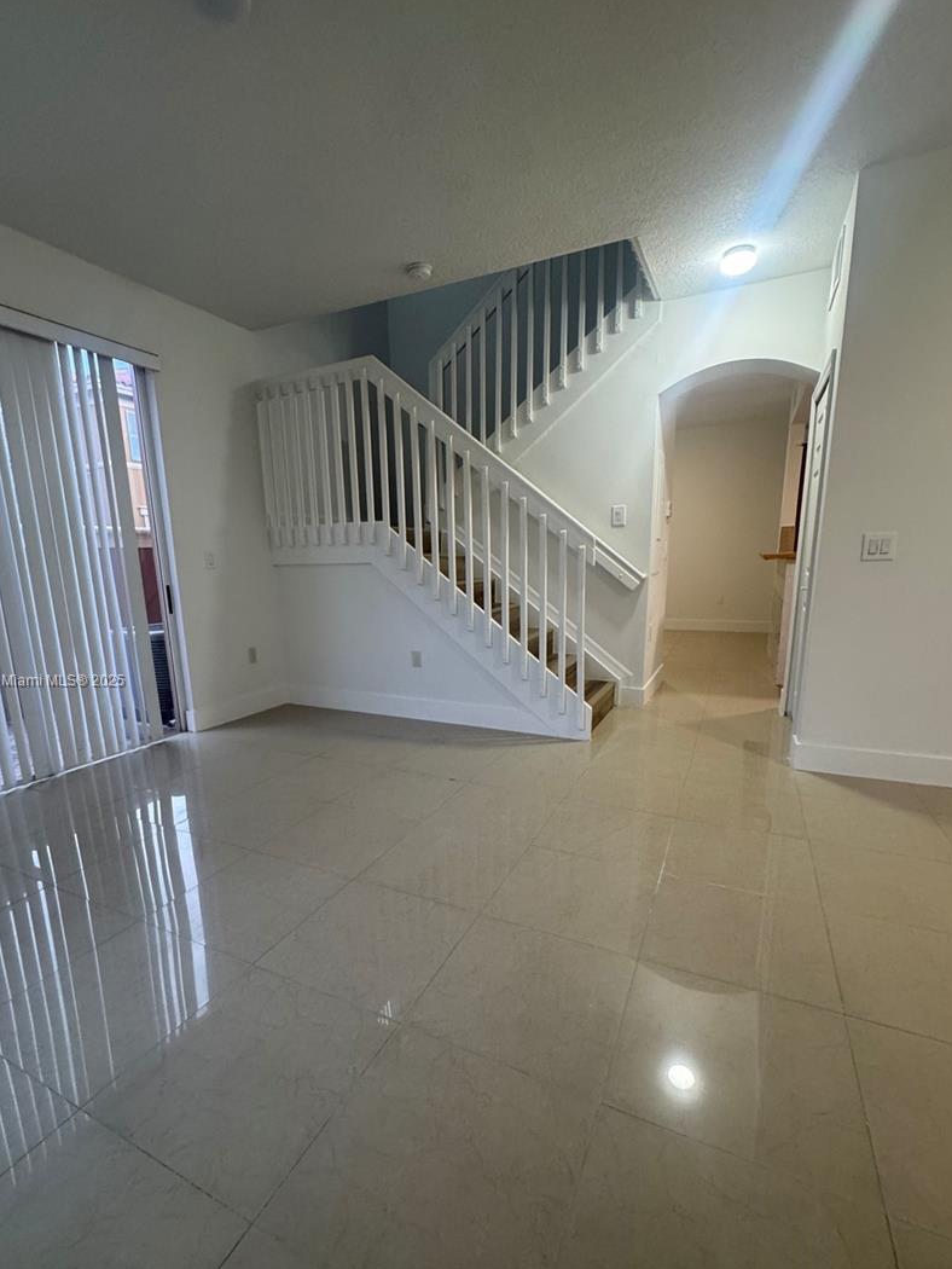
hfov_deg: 78.0
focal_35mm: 16
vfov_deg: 94.3
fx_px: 586
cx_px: 447
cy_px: 682
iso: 250
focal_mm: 2.22
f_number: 2.2
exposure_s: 1/60
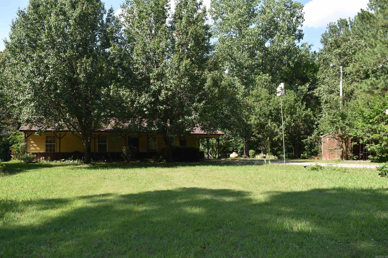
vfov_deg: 41.7
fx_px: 339
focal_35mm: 32
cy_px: 129
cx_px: 194
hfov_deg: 59.5
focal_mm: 21
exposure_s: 1/160
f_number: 6.3
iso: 100
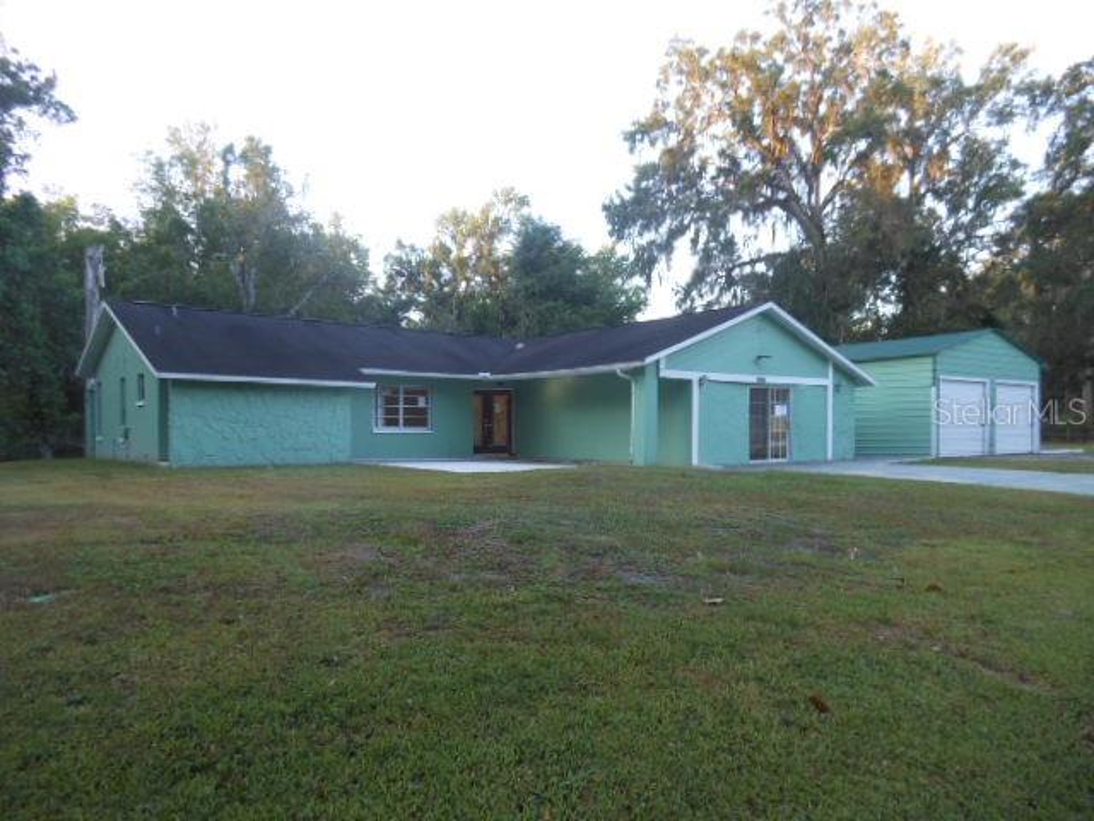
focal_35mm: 25
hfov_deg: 69.4
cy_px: 410
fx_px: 790
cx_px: 547
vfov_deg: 54.9
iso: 80
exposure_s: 1/40
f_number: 3.2
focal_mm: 4.5
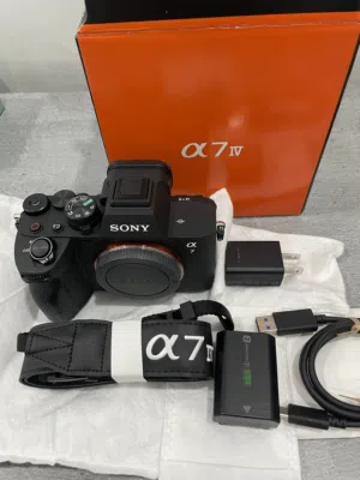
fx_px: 361
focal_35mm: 26
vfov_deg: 67.3
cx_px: 180
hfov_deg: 53.1
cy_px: 240
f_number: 1.6
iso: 125
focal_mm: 4.2
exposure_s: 1/60
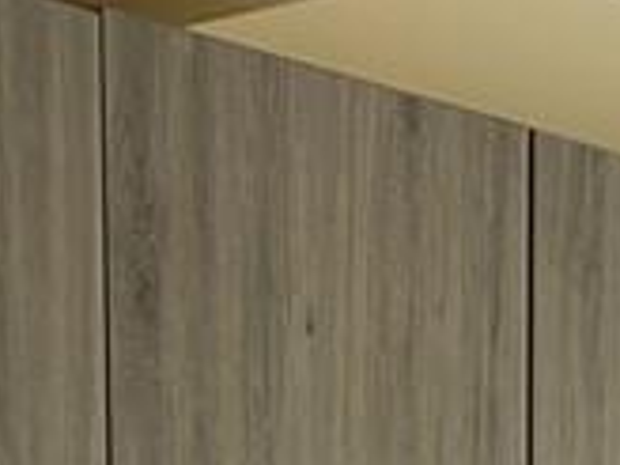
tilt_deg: -9.8
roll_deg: -1.8
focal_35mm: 162
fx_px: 2902
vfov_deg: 8.0
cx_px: 941
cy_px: 1323
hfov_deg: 11.7
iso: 200
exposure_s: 1/60
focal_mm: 5.7
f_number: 1.5
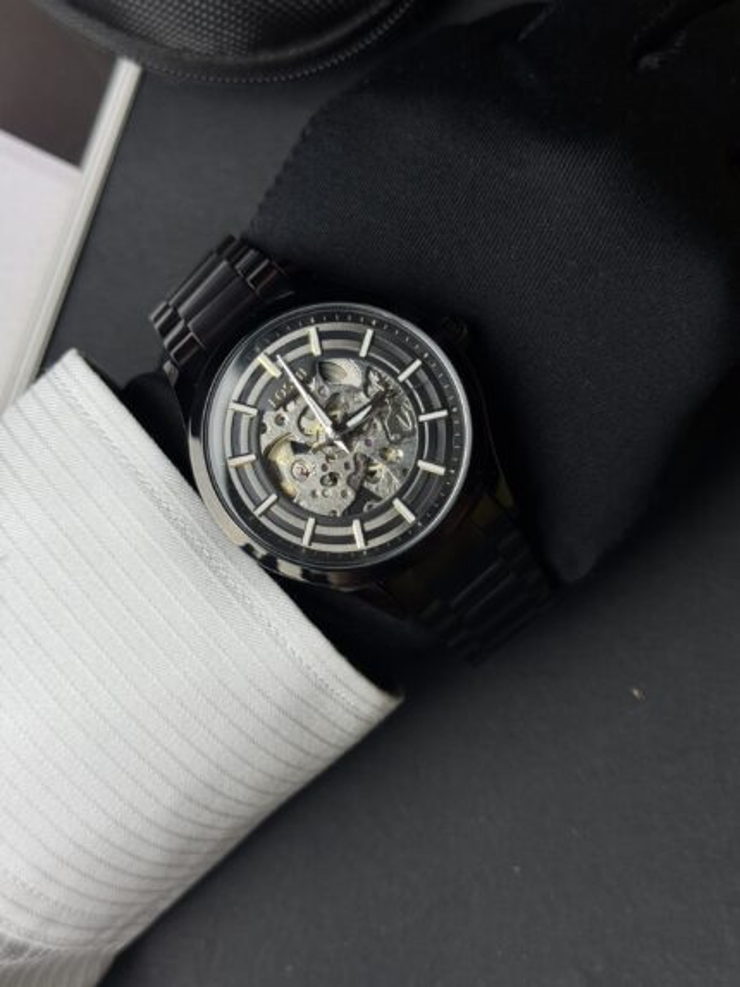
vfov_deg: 39.6
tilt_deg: -79.7
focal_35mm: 48
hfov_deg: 30.3
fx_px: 1368
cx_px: 370
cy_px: 494
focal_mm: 6.76
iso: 50
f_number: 1.78
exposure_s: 1/100
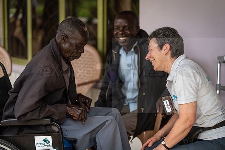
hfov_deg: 23.9
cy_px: 75
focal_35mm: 85
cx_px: 112
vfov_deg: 16.1
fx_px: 531
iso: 100
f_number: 1.8
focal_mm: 85
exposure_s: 1/400
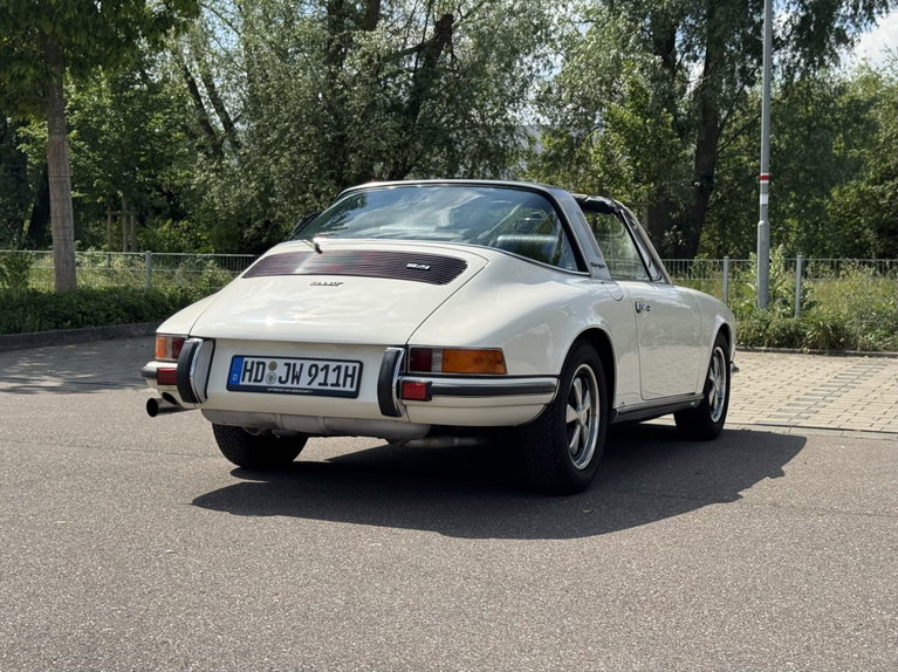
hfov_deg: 39.7
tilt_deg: -3.8
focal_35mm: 48
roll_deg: -0.7
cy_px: 336
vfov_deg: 30.2
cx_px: 449
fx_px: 1244
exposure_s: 1/4049
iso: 64
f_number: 1.78
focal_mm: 6.76
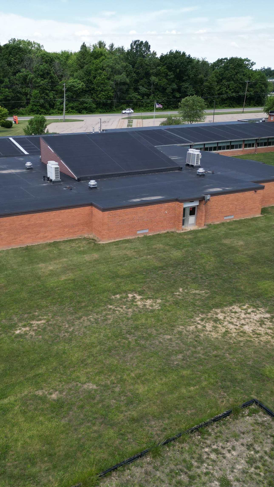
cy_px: 243
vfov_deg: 56.6
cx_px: 102
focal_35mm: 35
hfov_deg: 33.5
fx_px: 452
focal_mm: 6.72
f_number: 1.7
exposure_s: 1/1600
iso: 200
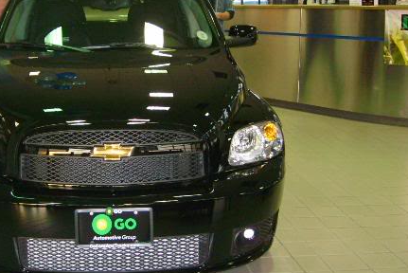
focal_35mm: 54
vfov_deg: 25.1
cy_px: 150
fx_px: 612
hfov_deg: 36.2
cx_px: 117
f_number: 2.8
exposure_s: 1/30
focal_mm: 5.8
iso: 266
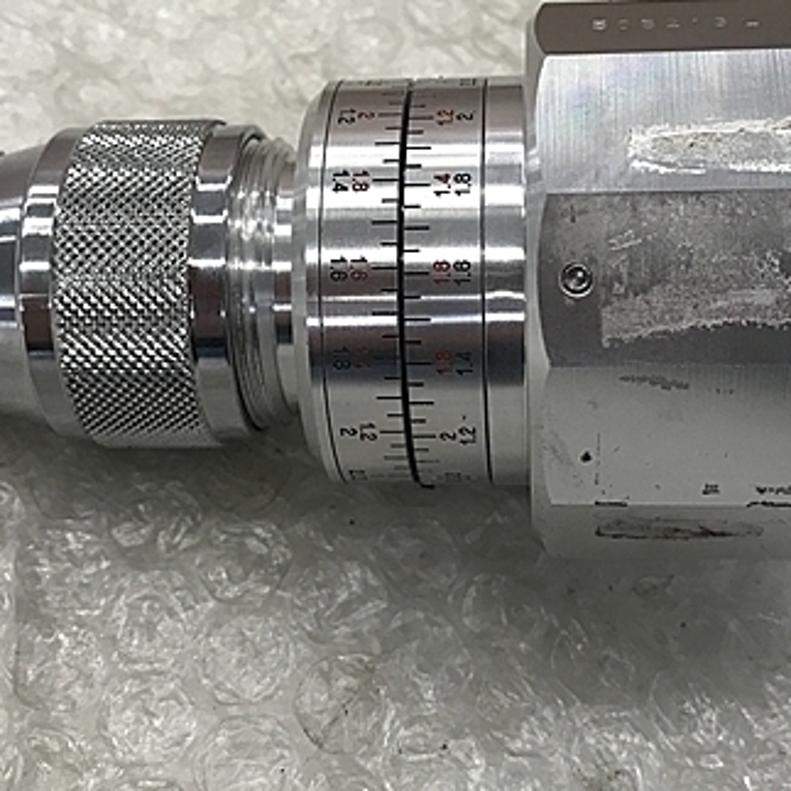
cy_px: 289
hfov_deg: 34.7
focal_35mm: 49
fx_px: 1267
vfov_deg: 34.5
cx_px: 416
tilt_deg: -53.8
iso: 25
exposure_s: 1/40
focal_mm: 3.99
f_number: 1.8
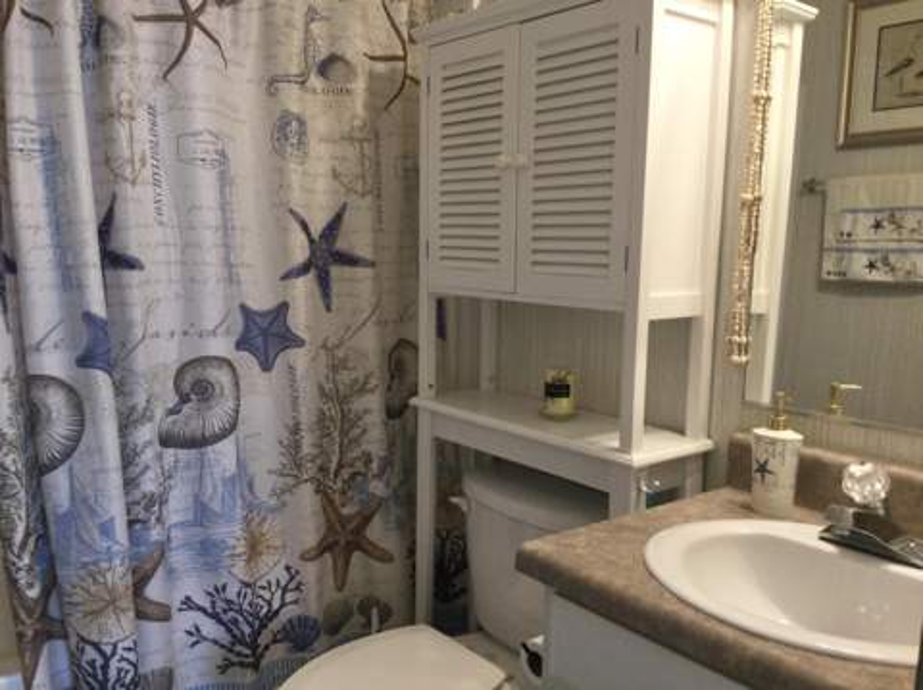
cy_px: 345
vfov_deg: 45.4
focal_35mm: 31
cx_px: 462
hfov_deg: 58.4
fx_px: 826
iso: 64
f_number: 2.4
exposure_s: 1/30
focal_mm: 3.3
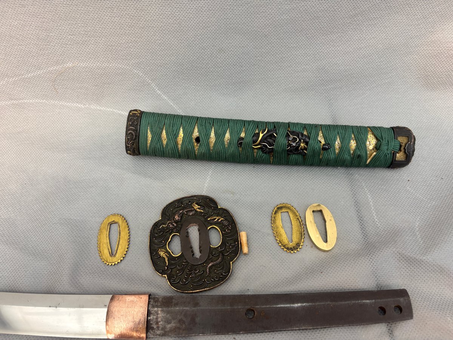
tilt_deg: -58.1
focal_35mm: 26
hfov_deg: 67.3
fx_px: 340
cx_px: 226
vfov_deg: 53.1
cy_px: 170
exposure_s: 1/50
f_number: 1.6
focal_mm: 5.96
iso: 100
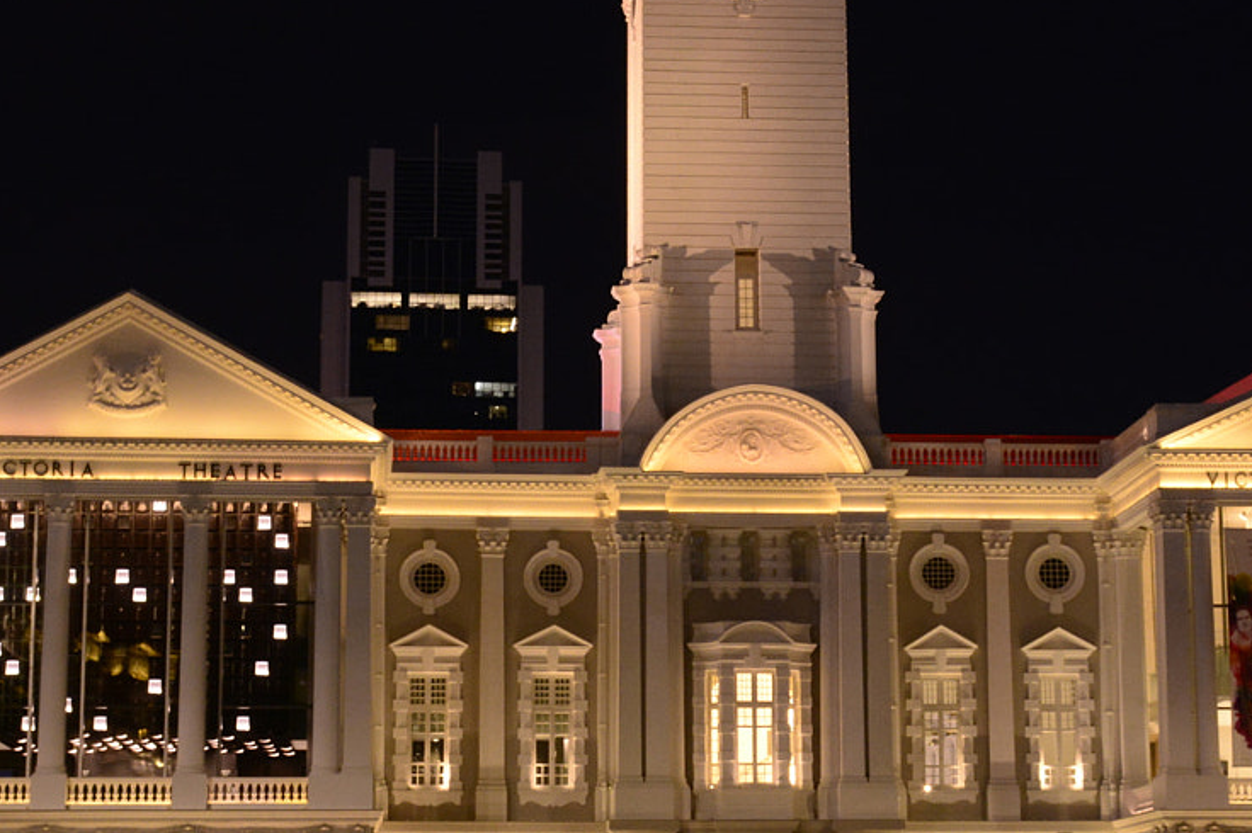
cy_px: 393
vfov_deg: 15.5
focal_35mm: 88
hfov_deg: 23.1
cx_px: 679
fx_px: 3062
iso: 640
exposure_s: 1
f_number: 11
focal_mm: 27
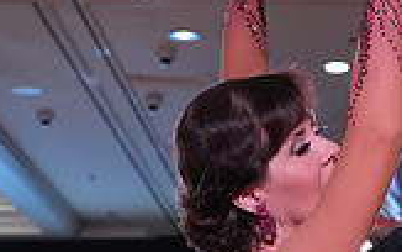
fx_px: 1984
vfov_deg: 7.0
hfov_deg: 11.4
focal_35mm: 181
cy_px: 529
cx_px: 450
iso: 5000
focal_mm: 50
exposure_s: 1/320
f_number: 6.3
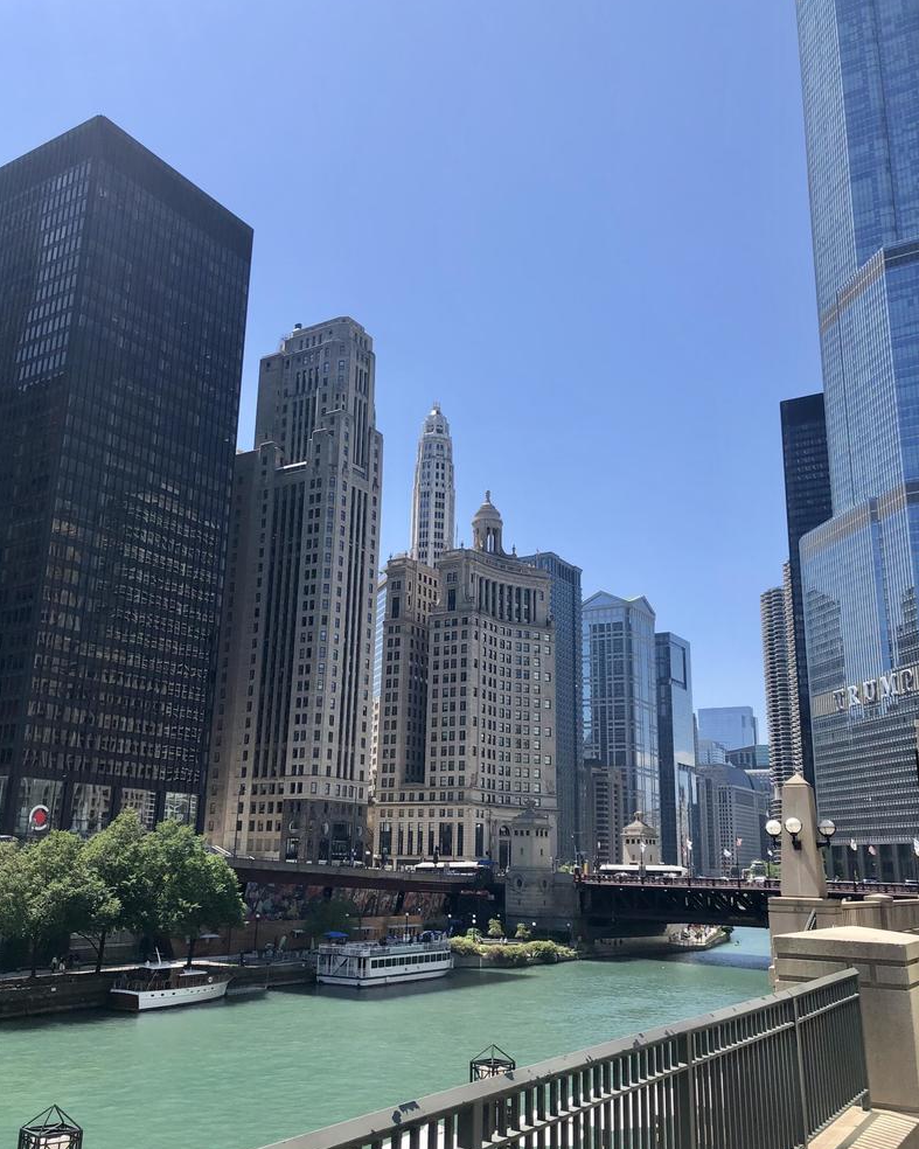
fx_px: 1020
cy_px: 598
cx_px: 448
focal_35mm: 30
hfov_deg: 48.5
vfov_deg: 58.8
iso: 20
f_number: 1.8
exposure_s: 1/1621
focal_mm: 3.99
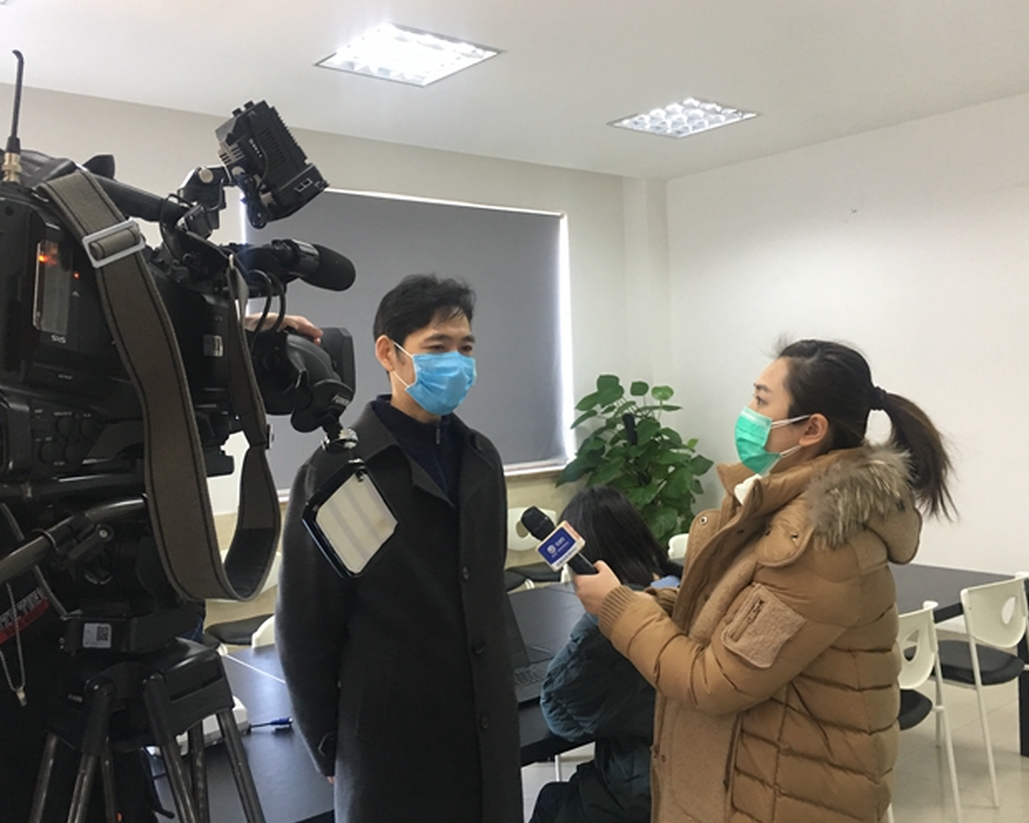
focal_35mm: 32
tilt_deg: -1.1
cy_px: 413
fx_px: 974
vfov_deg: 45.8
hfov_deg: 55.7
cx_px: 519
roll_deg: +3.1
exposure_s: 1/17
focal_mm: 4.15
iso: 80
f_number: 2.2
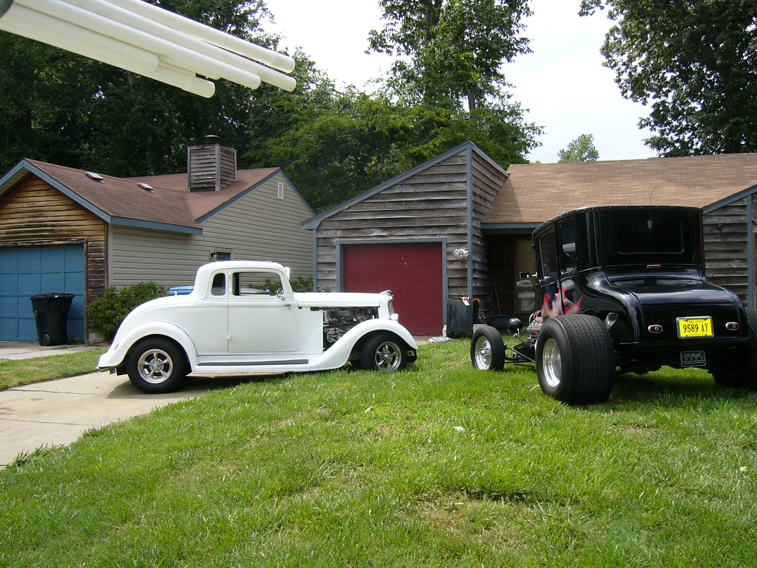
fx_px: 765
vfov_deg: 40.7
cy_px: 284
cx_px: 378
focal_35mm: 35
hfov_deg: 52.6
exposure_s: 1/100
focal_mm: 5.8
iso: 100
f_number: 8
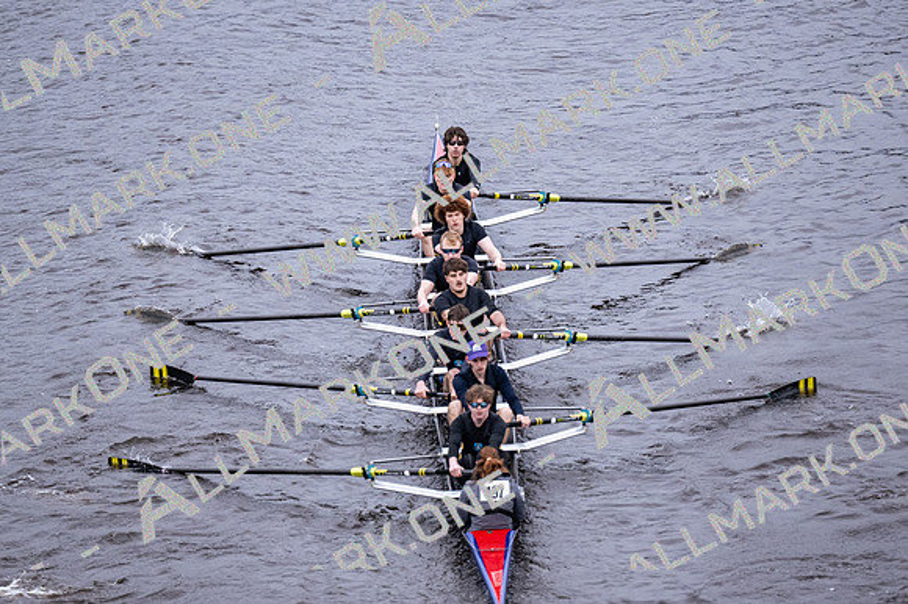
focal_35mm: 300
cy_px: 302
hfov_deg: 6.9
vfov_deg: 4.6
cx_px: 454
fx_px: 7562
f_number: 2.8
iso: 2000
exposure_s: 1/2000
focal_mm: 200
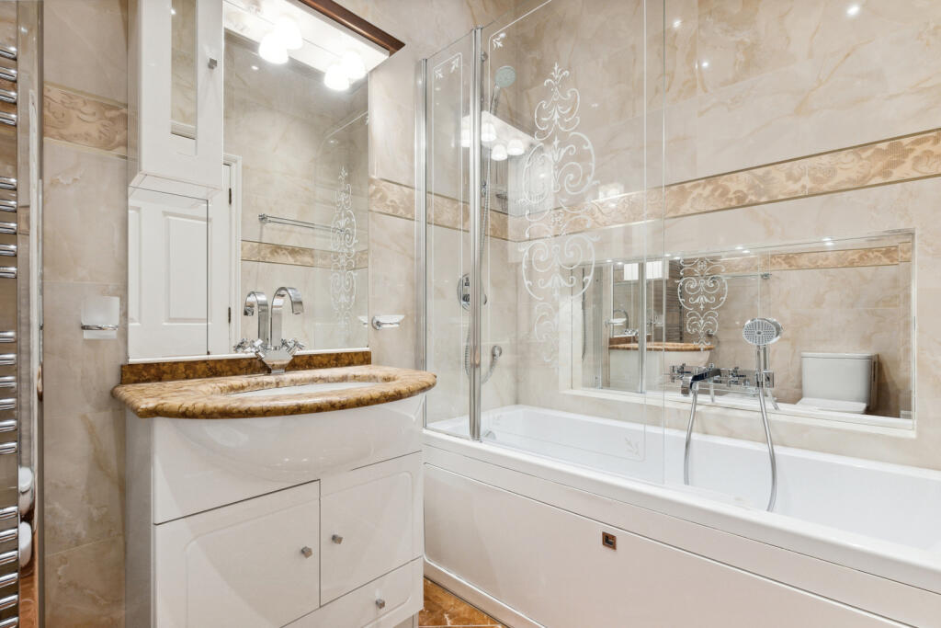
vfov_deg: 73.8
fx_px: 418
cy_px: 314
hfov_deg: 96.7
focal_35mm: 16
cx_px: 470
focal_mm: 16
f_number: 9
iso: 2500
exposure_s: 1/80
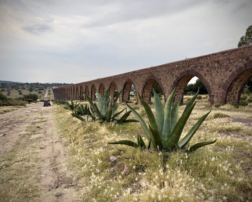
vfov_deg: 51.5
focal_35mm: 28
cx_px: 126
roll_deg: +0.8
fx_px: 209
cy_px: 102
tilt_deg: -3.6
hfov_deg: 62.2
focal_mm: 5.96
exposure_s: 1/571
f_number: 1.6
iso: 50
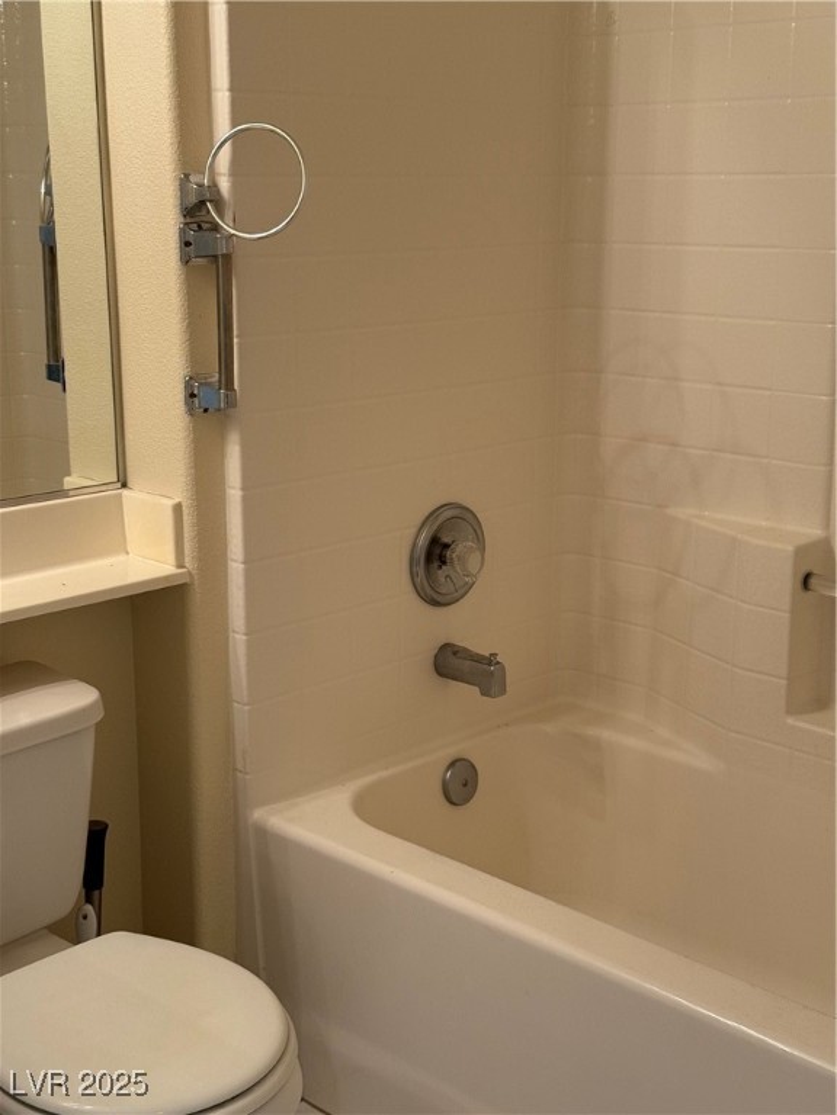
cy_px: 558
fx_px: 1547
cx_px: 418
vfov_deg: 39.7
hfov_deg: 30.3
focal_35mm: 48
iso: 100
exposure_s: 1/60
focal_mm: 6.76
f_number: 1.78
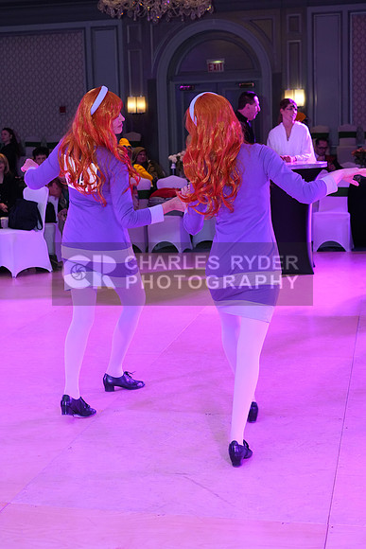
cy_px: 274
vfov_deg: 35.6
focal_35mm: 56
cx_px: 183
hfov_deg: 24.2
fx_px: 853
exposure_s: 1/250
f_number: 6.3
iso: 3200
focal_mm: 56
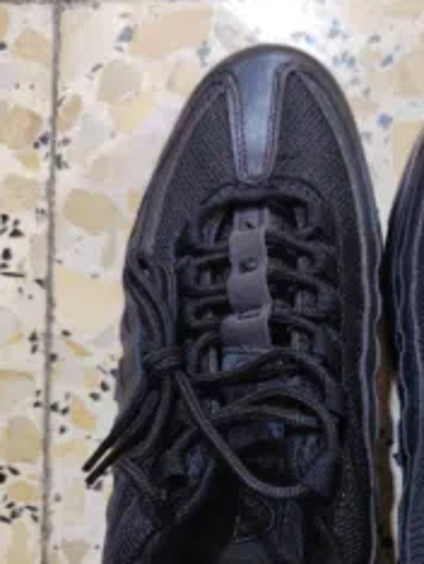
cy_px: 419
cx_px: 349
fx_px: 668
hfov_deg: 34.0
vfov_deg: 44.3
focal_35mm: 41
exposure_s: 1/16.7
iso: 934
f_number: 1.75
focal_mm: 5.25
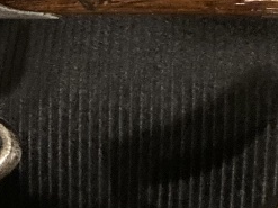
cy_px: 53
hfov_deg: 14.1
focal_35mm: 136
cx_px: -56
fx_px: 1092
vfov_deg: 10.9
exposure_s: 1/25
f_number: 1.8
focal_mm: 3.99
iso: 640
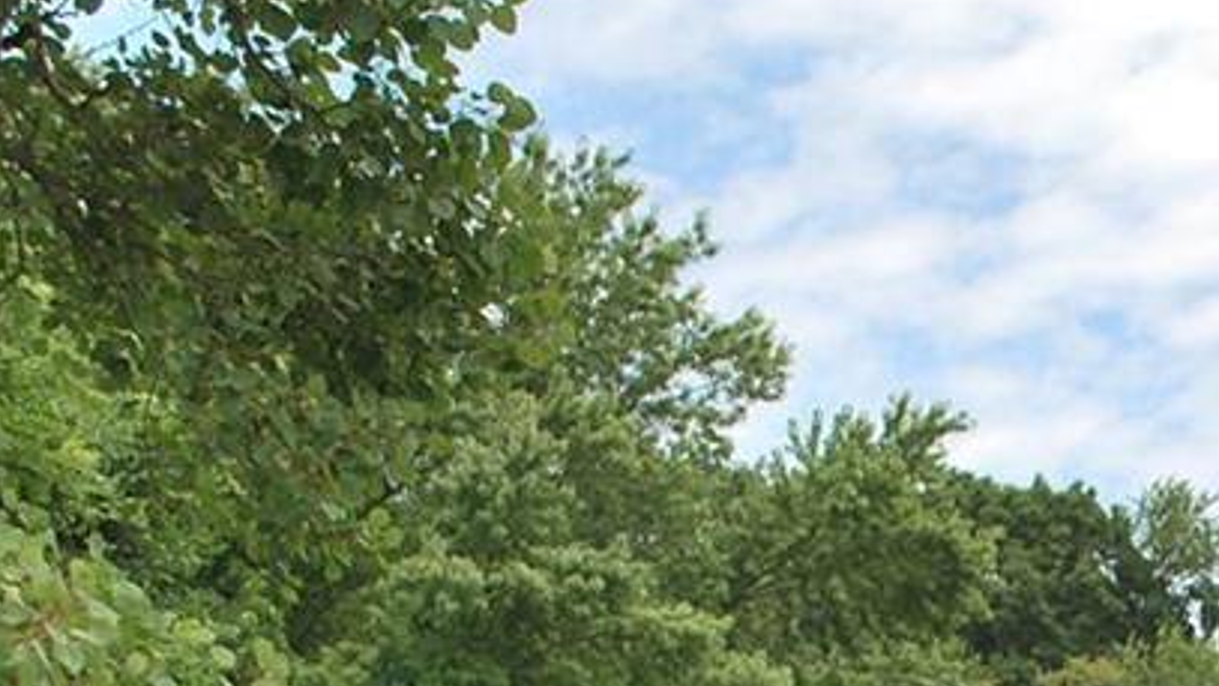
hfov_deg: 21.2
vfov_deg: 12.2
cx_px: 1363
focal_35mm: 95
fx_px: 3071
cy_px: 992
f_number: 7.1
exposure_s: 1/200
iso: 100
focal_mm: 24
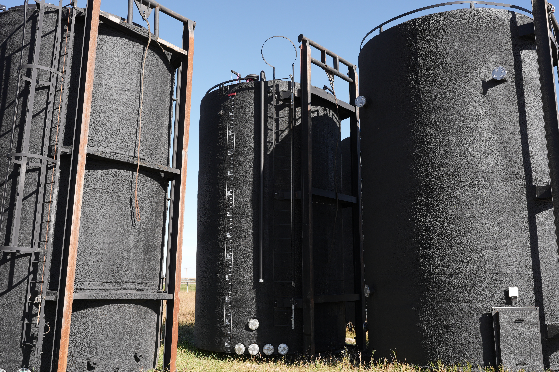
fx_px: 543
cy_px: 186
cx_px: 280
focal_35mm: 35
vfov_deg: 37.9
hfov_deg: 54.4
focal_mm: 35
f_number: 9
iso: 160
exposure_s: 1/160
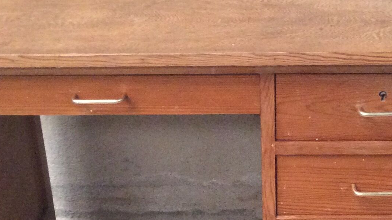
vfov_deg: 14.2
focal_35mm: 85
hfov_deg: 24.9
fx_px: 883
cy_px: 168
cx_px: 262
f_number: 2.4
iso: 320
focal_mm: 3.3
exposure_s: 1/25
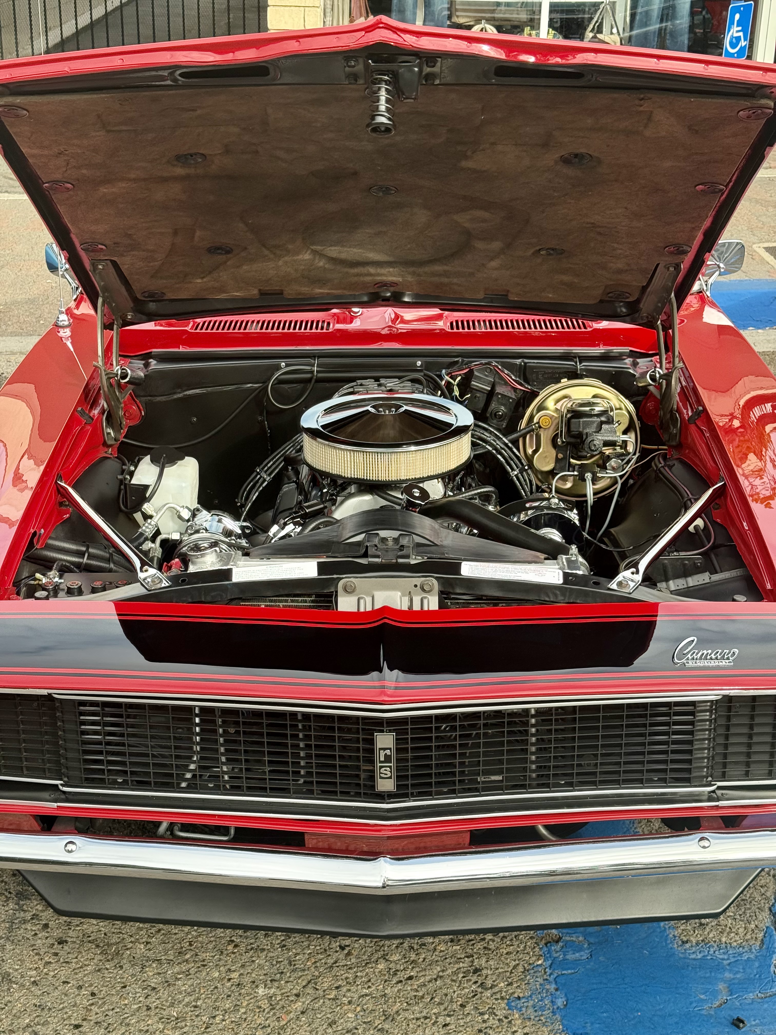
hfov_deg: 30.3
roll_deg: -2.6
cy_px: 518
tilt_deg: -22.9
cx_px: 388
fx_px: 1435
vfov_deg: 39.7
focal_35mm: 48
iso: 80
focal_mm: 6.76
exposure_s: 1/578
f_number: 1.78
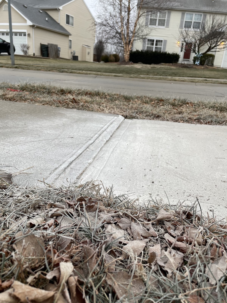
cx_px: 114
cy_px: 152
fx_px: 227
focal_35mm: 26
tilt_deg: -19.4
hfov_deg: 53.1
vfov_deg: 67.3
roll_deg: -5.2
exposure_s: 1/121
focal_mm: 4.2
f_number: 1.6
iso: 32
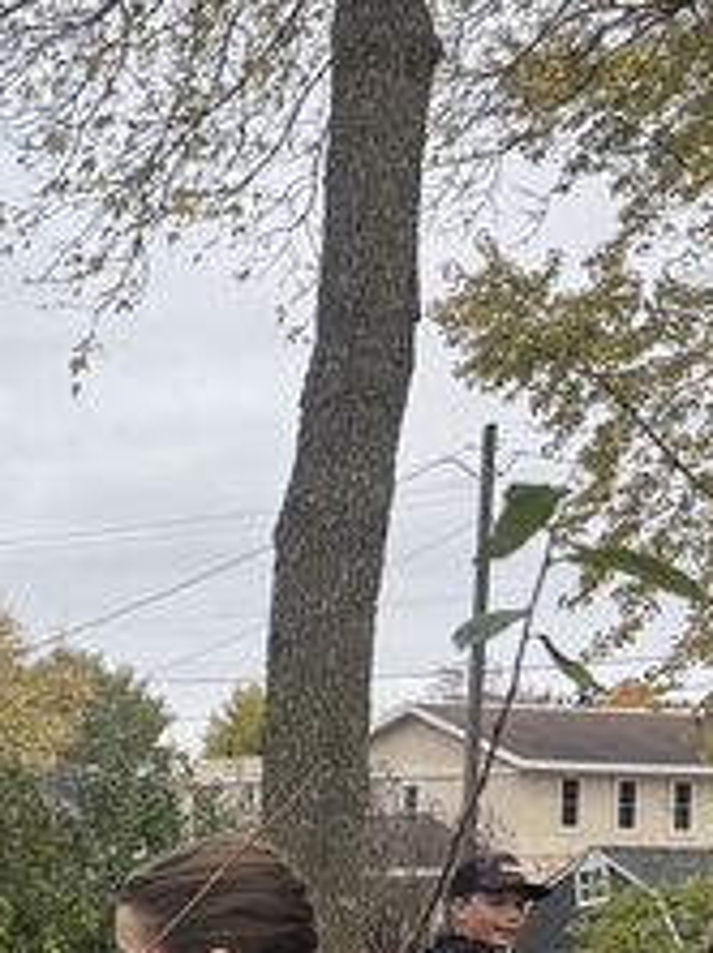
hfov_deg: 11.1
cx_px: -756
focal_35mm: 120
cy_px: 1065
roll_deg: -1.0
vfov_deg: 15.9
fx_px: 3302
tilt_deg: -3.7
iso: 50
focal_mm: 5.96
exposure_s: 1/880
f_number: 1.6
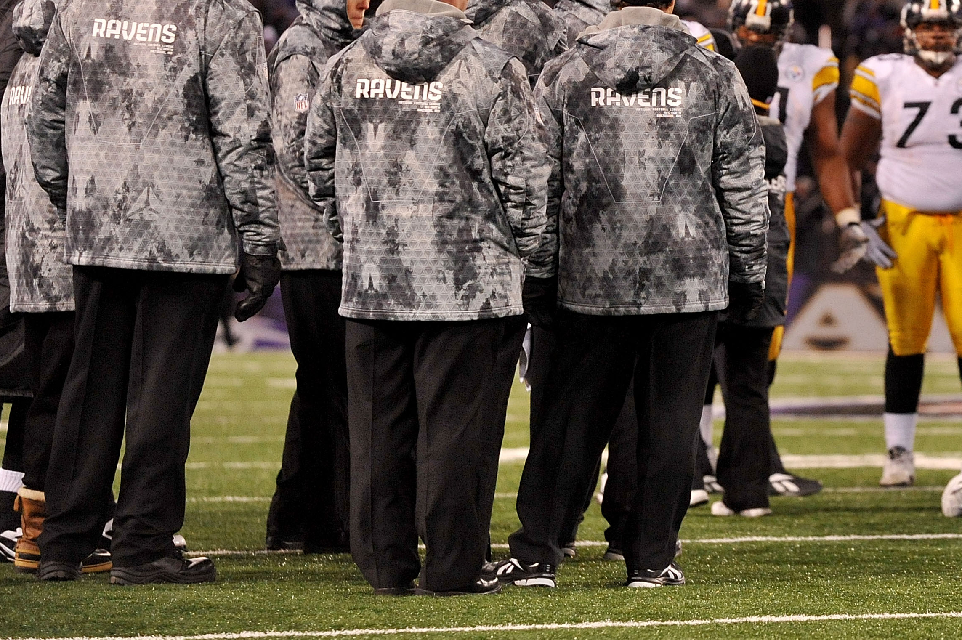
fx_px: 6462
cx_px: 860
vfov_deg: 5.7
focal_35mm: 242
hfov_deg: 8.5
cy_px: 47
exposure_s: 1/1250
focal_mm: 130
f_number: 4
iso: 3200
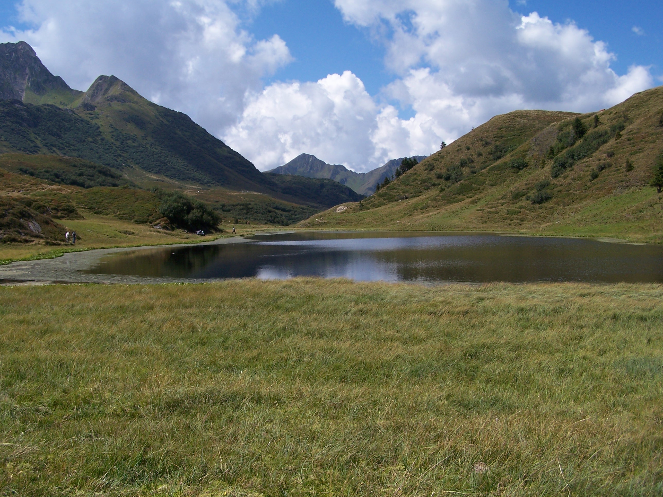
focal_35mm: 38
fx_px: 728
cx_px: 332
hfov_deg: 49.0
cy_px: 248
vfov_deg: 37.7
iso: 80
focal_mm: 6.3
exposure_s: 1/1000
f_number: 4
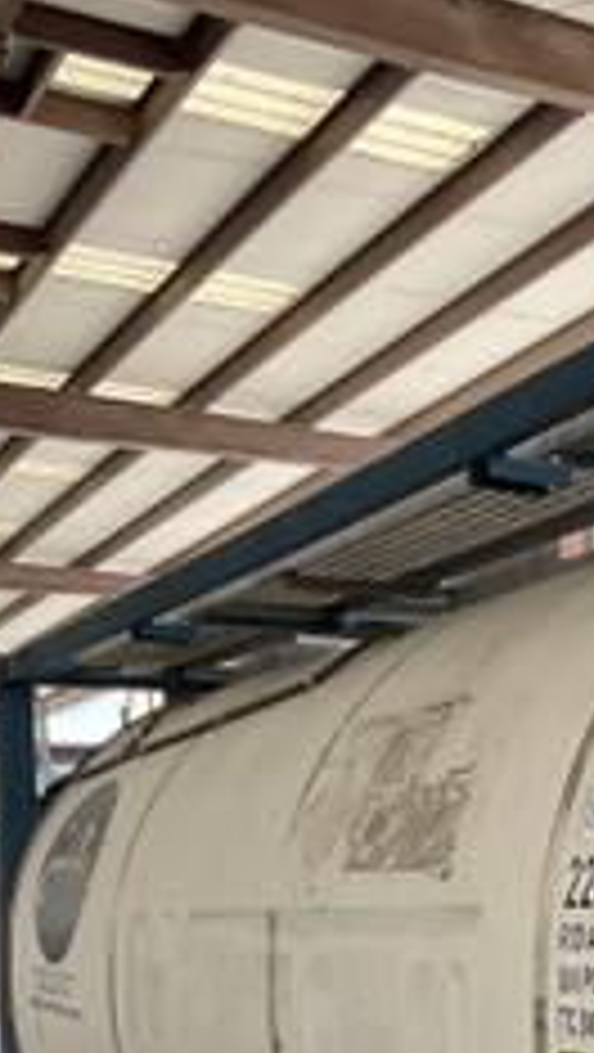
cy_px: 945
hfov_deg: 18.8
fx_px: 1732
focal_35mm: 62
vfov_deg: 32.2
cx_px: 641
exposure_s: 1/130
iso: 25
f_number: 1.8
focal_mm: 3
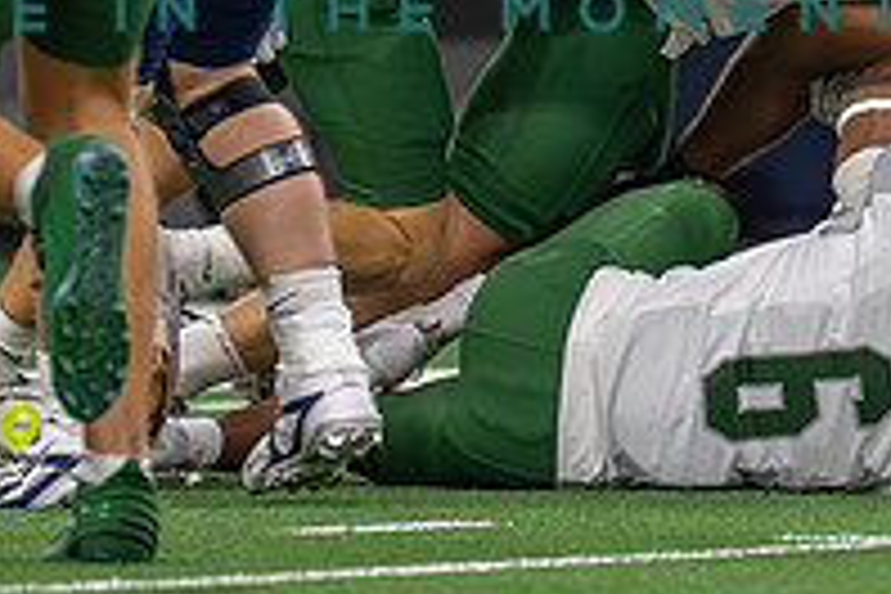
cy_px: -99
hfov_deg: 1.8
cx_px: 869
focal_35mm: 1138
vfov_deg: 1.2
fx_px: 28163
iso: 4000
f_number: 2.8
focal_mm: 200
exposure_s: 1/1600
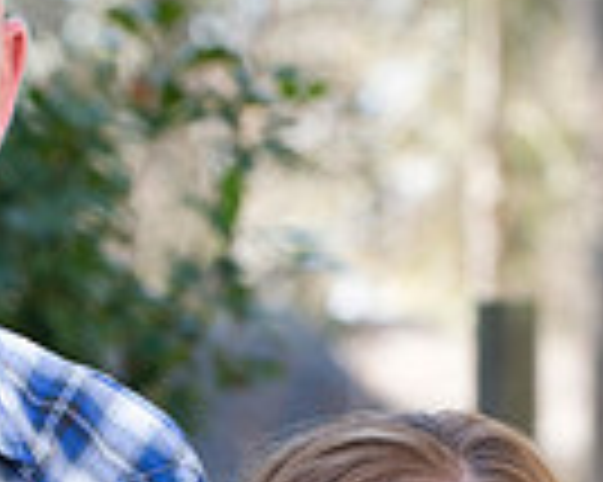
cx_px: 144
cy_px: 689
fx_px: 8400
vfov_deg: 3.3
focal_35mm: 471
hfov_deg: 4.1
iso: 400
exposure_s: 1/125
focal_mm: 116
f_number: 5
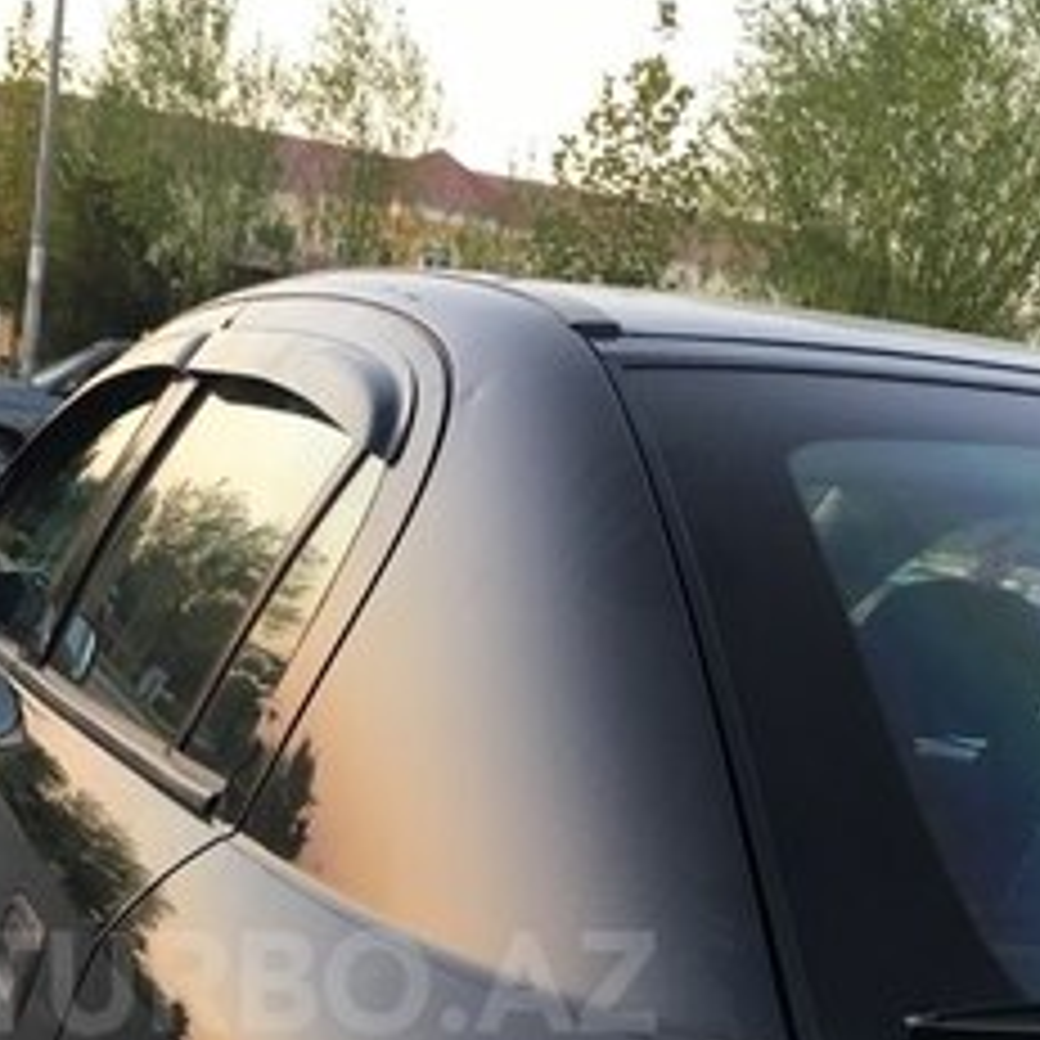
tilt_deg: -17.6
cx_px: 311
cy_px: 981
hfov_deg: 30.7
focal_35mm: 55
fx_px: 1869
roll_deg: -8.6
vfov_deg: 29.5
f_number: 2.2
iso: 25
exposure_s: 1/33
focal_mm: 4.15
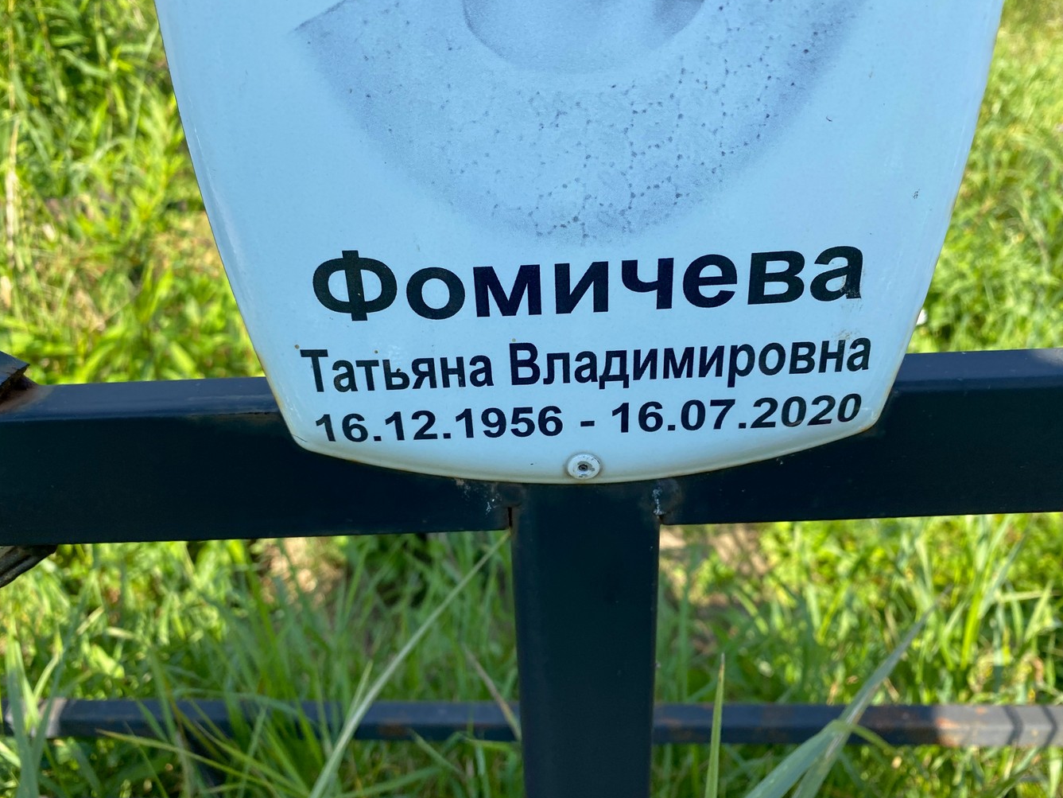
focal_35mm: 28
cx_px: 534
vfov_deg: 49.8
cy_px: 406
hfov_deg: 63.4
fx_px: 860
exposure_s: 1/1034
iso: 32
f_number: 1.8
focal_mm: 4.25
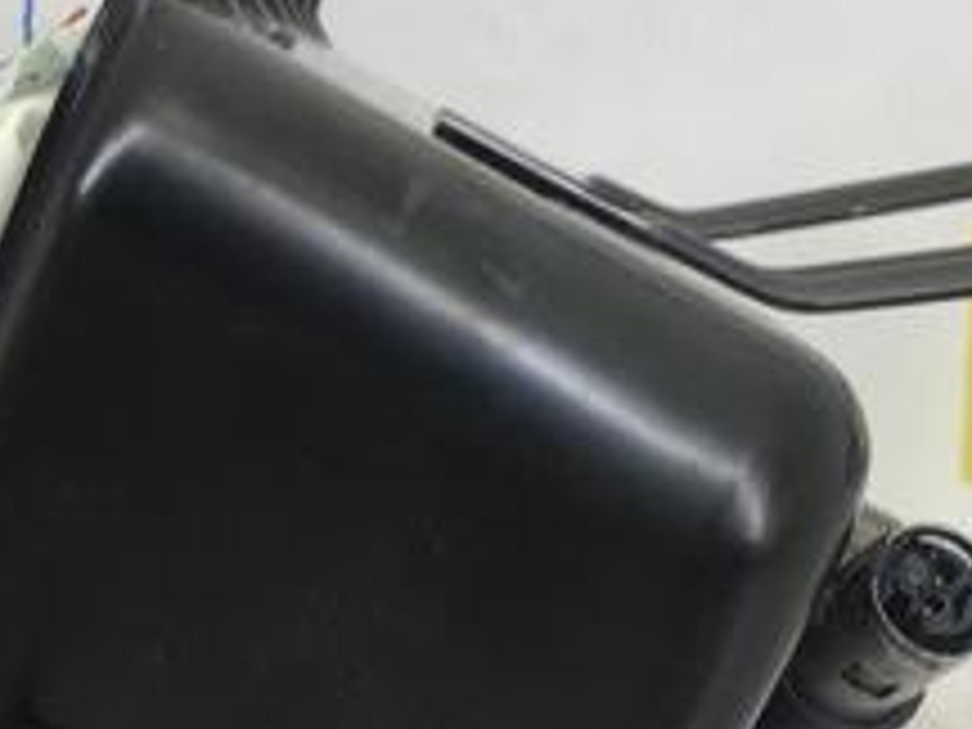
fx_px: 2415
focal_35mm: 86
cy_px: 518
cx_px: 446
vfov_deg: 17.1
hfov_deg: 22.8
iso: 32
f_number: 2.2
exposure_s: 1/50
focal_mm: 4.15
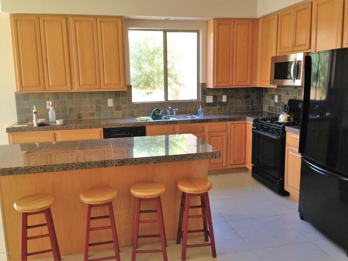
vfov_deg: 42.9
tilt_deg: -9.0
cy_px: 130
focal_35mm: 33
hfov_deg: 55.4
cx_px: 174
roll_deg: -0.2
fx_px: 332
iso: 50
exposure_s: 1/20
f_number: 2.4
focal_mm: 4.12
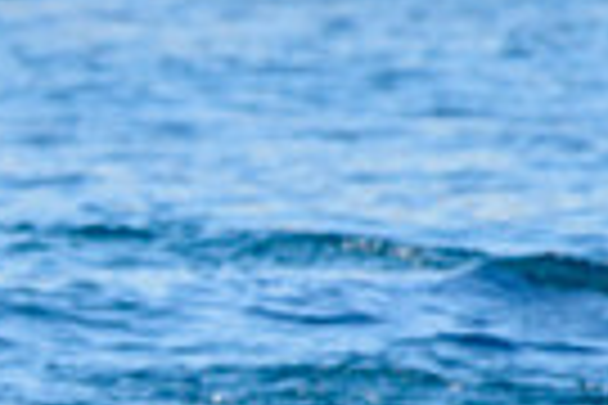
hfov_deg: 1.0
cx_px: -599
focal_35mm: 2150
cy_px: 376
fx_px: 36308
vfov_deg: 0.6
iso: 560
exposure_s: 1/2000
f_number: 5.6
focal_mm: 500
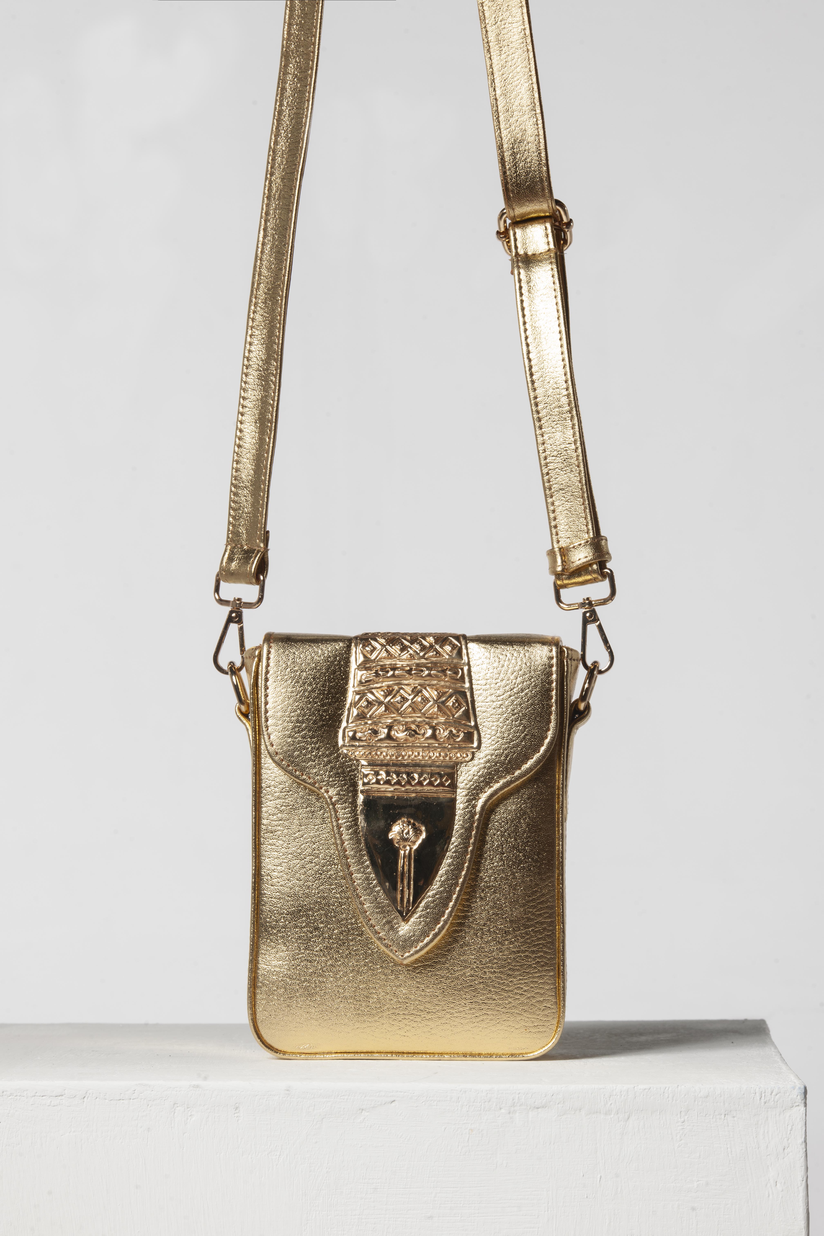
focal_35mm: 120
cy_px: 618
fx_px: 4120
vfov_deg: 17.1
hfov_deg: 11.4
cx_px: 412
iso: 100
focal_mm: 120
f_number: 16
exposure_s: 1/160
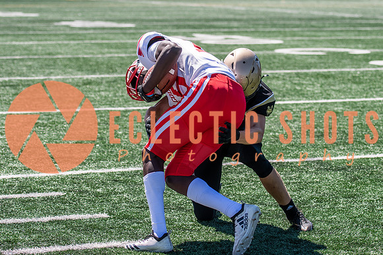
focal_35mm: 126
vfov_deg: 10.9
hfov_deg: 16.2
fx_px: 1343
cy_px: 102
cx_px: 212
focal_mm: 70
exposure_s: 1/2000
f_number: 2.8
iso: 160
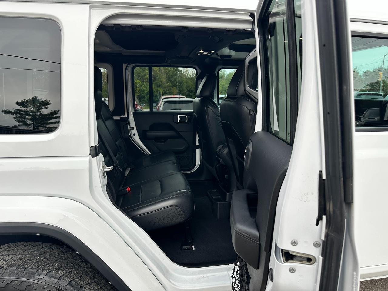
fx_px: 269
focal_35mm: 24
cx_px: 194
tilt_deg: -9.9
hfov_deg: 71.6
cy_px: 146
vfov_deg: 56.8
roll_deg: +1.5
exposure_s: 1/989
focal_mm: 6.86
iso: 80
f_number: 1.78
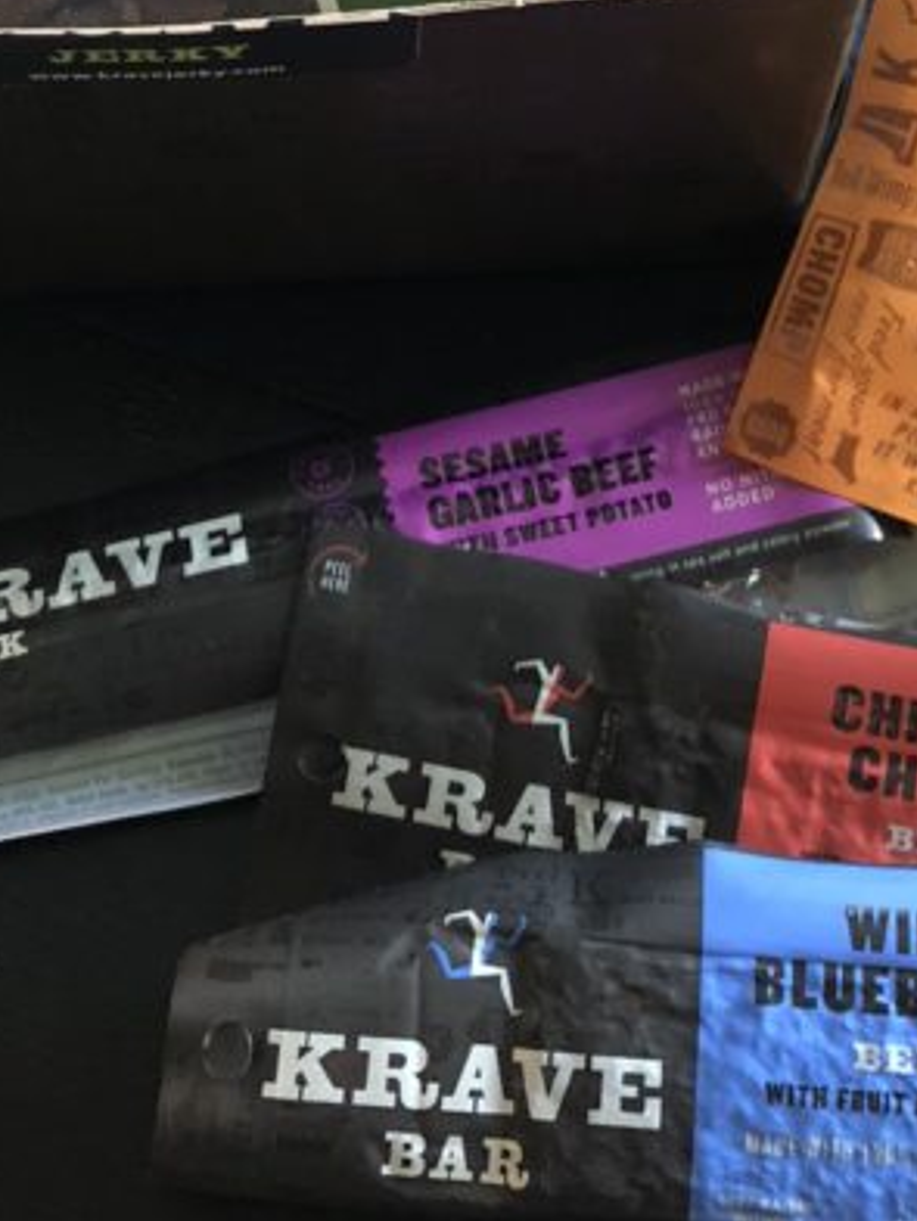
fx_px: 2577
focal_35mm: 73
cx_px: 575
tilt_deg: -61.1
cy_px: -214
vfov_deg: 24.4
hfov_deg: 20.1
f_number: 1.8
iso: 100
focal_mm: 3.99
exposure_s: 1/13
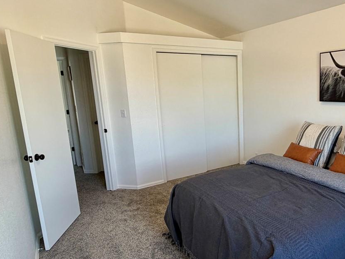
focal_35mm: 27
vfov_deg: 51.3
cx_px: 242
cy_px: 134
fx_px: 269
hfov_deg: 62.9
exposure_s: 1/121
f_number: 2.2
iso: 160
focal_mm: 2.22
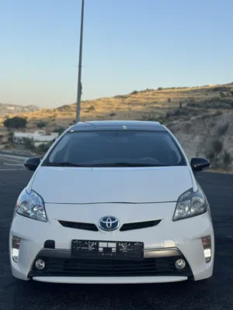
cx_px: 116
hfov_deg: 30.3
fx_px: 431
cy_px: 155
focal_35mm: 48
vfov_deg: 39.7
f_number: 1.78
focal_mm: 6.76
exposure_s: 1/1770
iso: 64
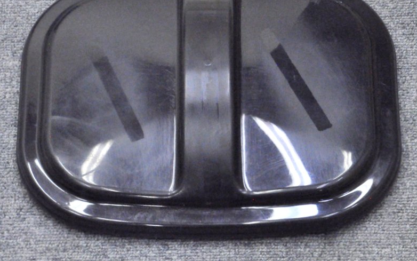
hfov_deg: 11.4
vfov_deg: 7.1
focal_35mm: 185
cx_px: 211
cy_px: 106
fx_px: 2098
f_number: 9
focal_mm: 105
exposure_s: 1/20
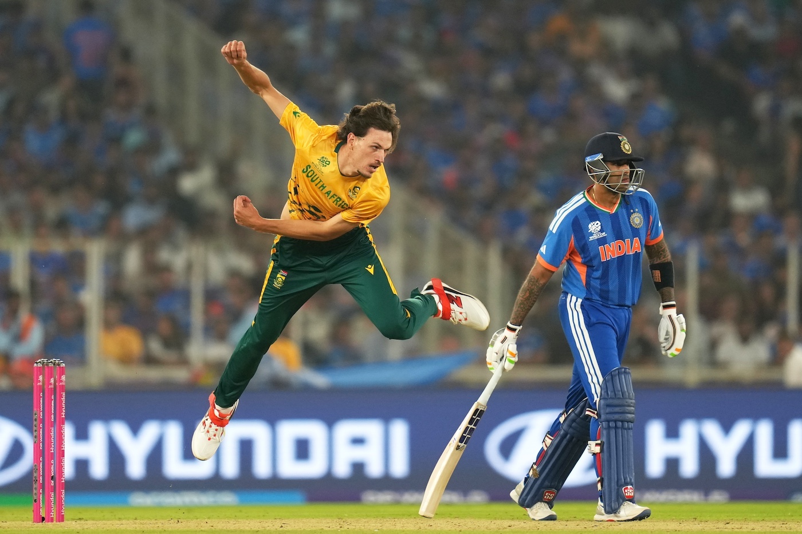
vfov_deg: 3.4
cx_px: 401
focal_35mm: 400
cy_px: 267
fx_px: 8909
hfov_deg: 5.2
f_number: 2.8
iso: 1250
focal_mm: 400
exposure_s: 1/1250
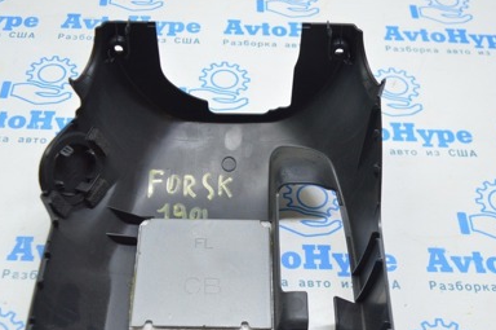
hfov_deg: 39.6
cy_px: 215
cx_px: 220
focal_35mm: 50
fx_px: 688
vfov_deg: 26.8
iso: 400
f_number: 3.5
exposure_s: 1/50
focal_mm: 20
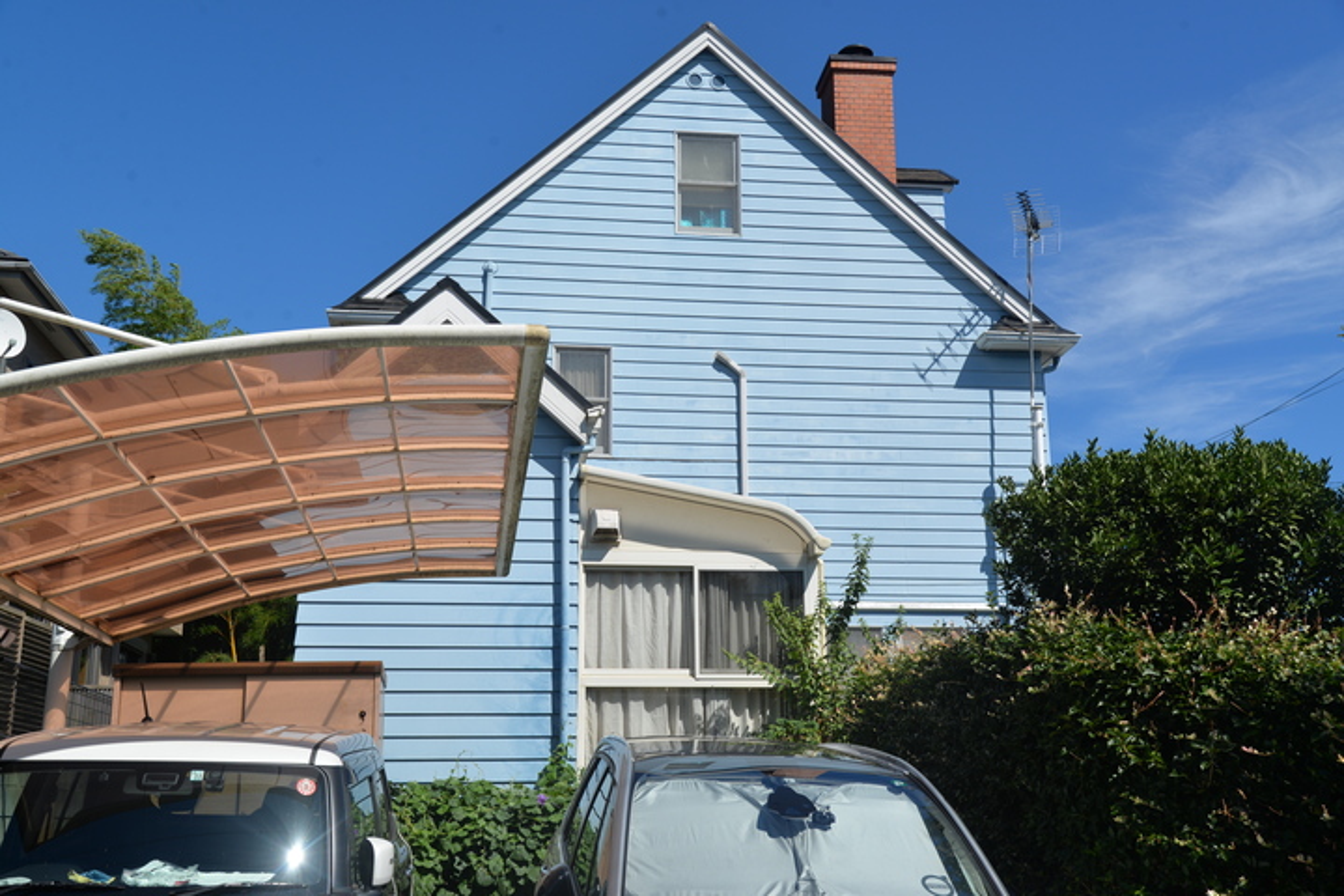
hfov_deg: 48.5
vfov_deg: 33.4
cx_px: 672
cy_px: 448
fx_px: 1493
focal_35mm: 40
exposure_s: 1/250
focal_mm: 40
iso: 100
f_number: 8
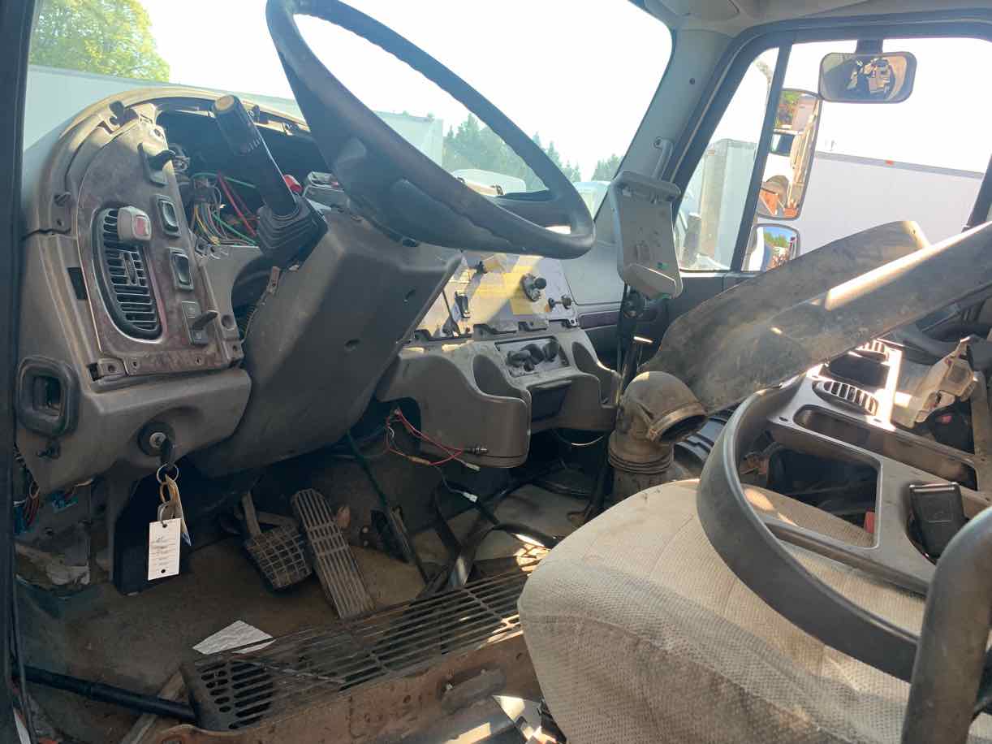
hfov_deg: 67.3
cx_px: 496
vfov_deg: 53.0
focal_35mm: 26
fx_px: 745
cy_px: 372
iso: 25
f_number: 1.8
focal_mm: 4.25
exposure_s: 1/121
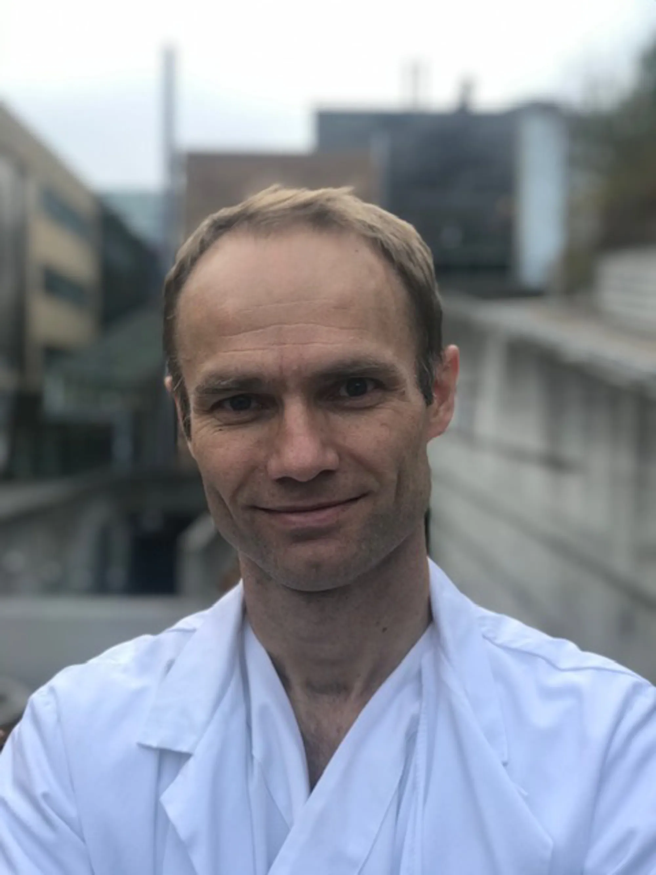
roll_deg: -1.2
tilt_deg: -0.4
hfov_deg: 25.7
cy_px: 438
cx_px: 328
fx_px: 1440
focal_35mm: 57
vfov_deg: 33.8
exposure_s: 1/100
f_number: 2.8
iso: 25
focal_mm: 6.6
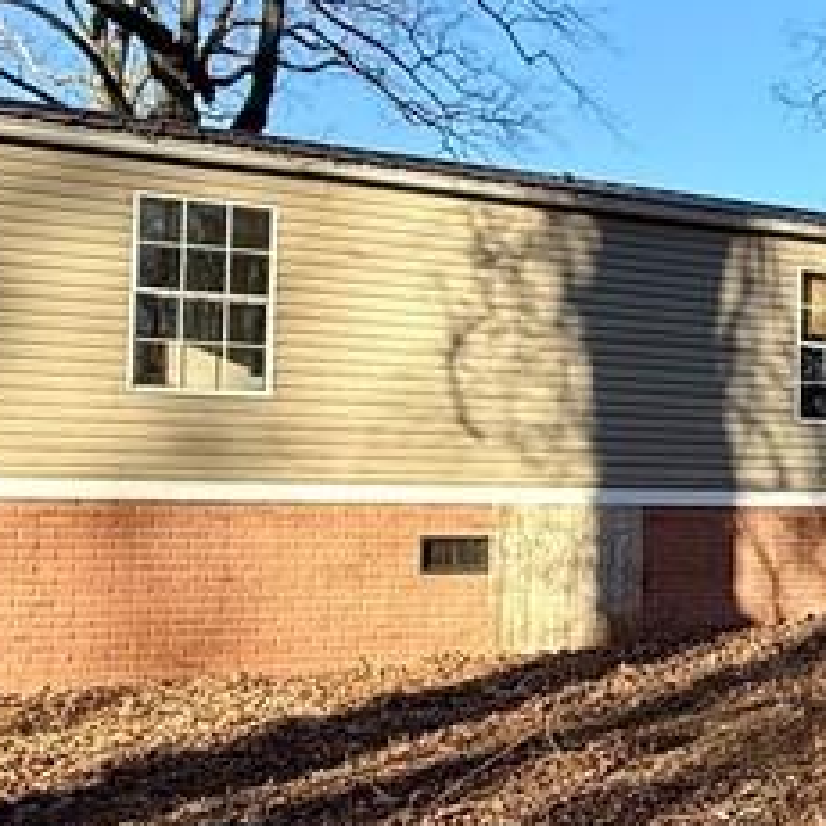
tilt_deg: +3.5
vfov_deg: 31.0
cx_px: 1325
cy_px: 478
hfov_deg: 23.2
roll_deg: +0.9
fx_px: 1485
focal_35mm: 55
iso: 50
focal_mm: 2.22
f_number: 2.2
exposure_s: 1/742
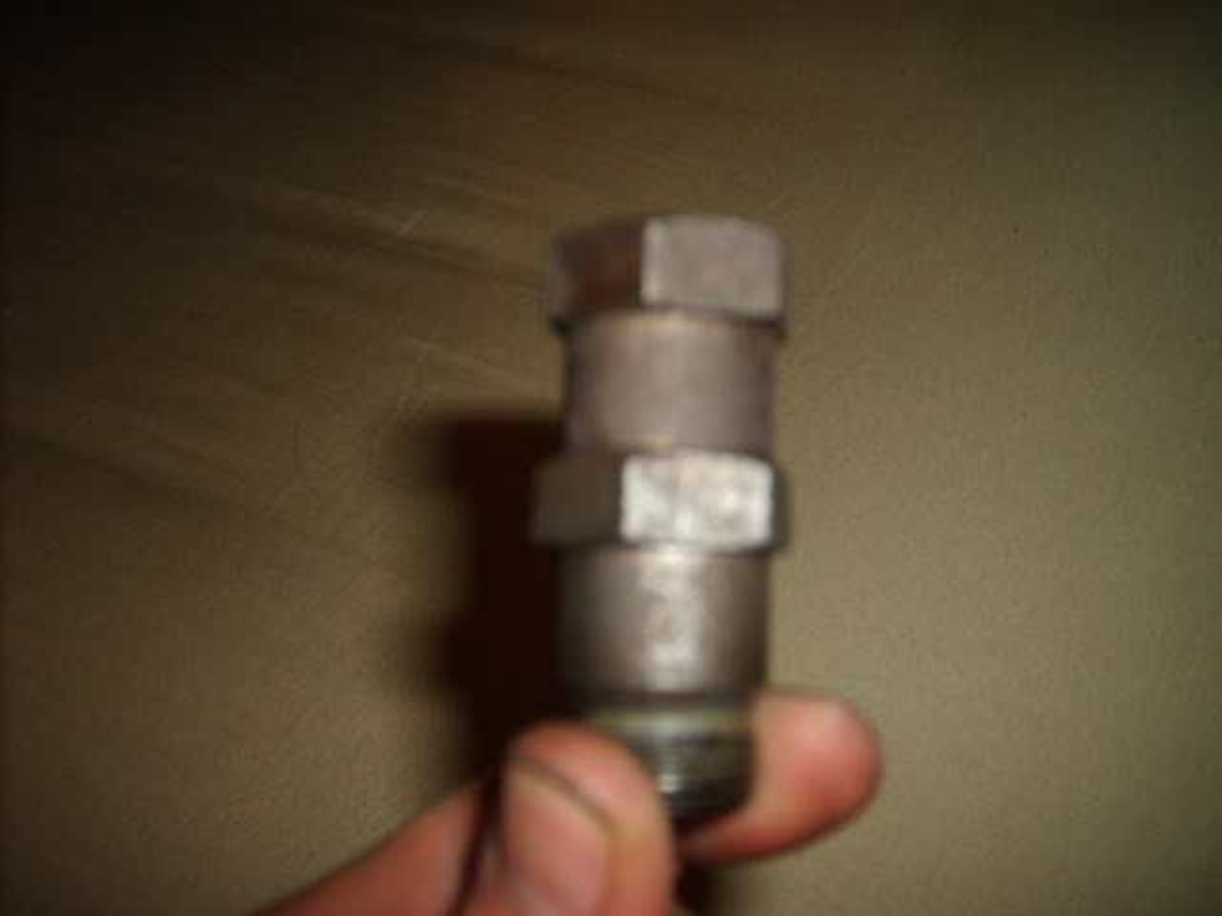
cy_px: 458
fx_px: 1236
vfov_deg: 40.7
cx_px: 611
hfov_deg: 52.6
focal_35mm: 35
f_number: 2.8
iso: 100
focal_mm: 5.8
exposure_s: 1/45
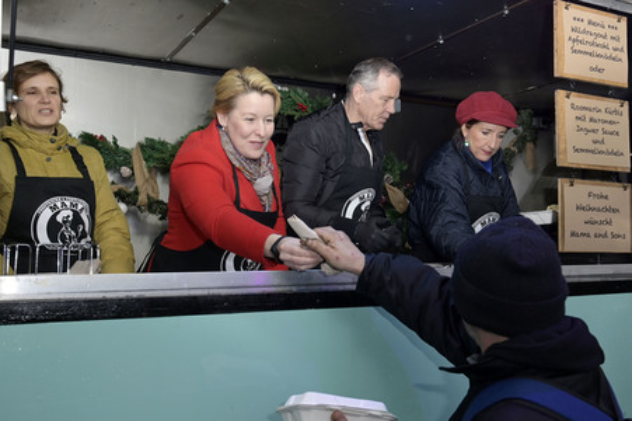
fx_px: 561
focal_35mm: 32
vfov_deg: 41.1
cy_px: 210
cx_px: 316
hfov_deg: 58.8
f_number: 6.3
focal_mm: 32
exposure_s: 1/250
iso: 1600
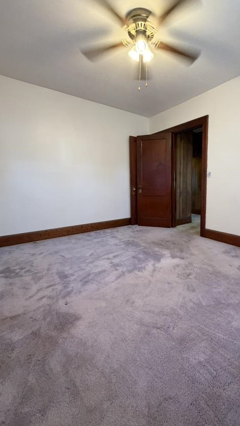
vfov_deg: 99.3
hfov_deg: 65.6
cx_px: 157
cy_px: 207
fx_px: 181
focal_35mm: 16
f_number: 2.2
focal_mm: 2.22
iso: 320
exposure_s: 1/60
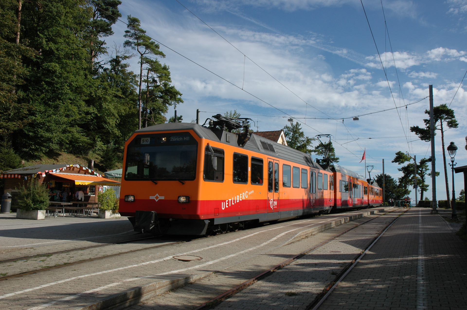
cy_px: 155
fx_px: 467
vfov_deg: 36.8
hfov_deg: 53.2
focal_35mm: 36
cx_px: 234
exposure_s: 1/400
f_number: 10
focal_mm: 24
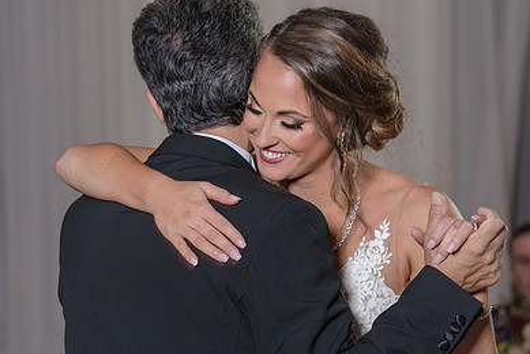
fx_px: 3285
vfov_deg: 6.2
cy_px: 210
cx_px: 249
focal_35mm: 223
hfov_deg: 9.2
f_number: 5.6
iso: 2000
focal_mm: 122
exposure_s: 1/100
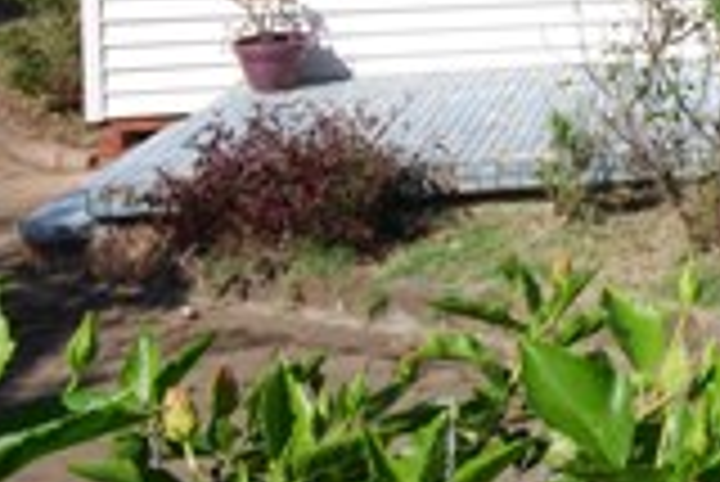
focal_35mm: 78
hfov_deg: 21.7
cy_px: -203
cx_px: 1076
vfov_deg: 16.3
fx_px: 1561
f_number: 8
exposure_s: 1/250
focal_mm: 13
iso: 100
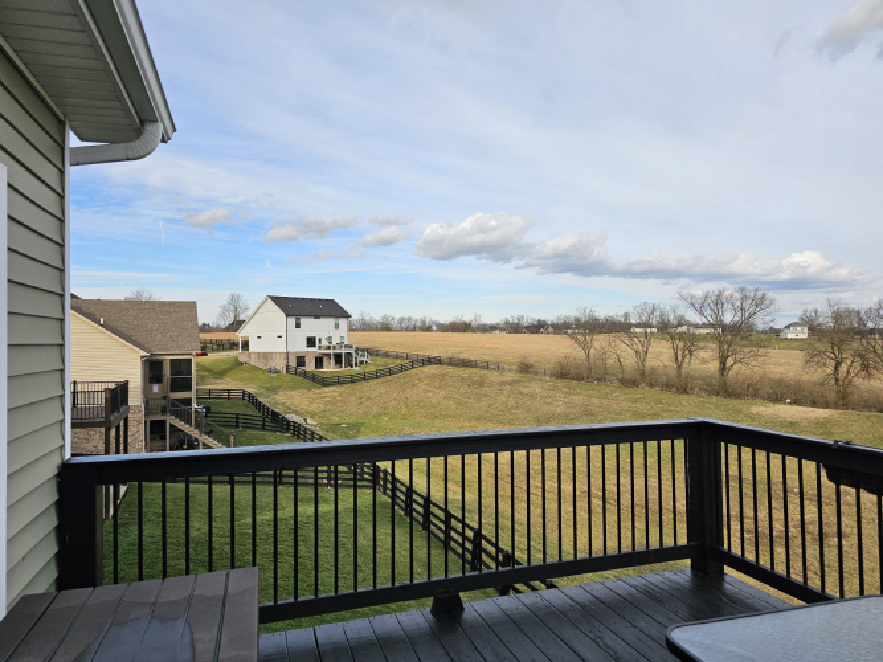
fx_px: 587
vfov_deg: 58.9
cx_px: 442
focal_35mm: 23
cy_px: 331
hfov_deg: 73.9
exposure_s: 1/1154
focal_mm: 6.3
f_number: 1.7
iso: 20
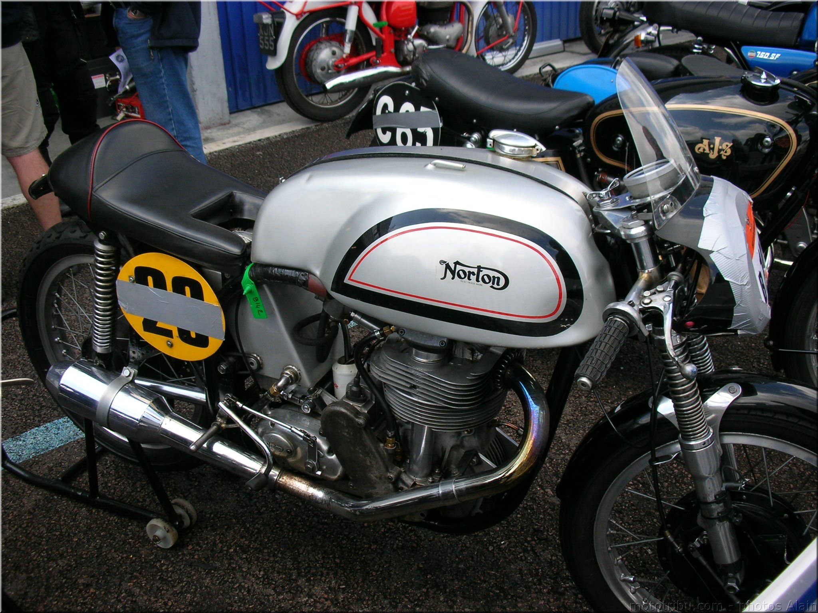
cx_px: 409
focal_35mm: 35
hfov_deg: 52.6
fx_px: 827
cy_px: 306
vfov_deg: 40.7
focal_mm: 5.8
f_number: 3
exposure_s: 1/190
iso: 50
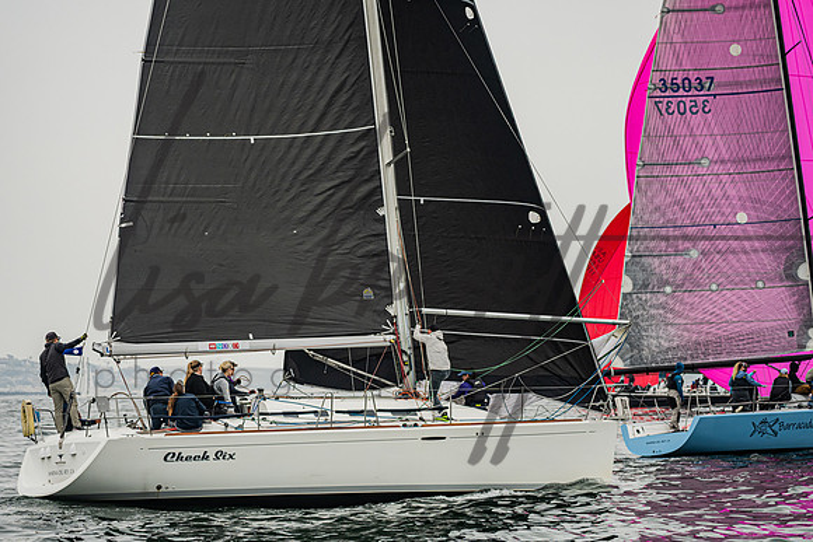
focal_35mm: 132
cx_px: 331
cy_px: 285
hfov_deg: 15.6
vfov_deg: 10.4
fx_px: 2972
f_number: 4.5
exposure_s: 1/4000
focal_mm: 110
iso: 400
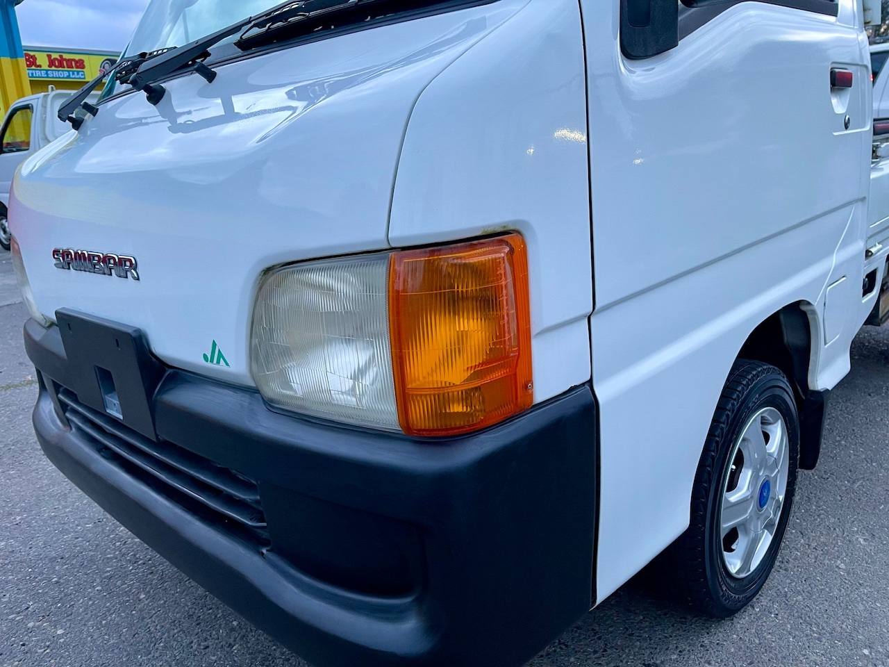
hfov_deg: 69.4
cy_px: 334
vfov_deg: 54.9
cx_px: 444
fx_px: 642
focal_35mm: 25
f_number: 1.6
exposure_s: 1/40
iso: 125
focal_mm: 5.1
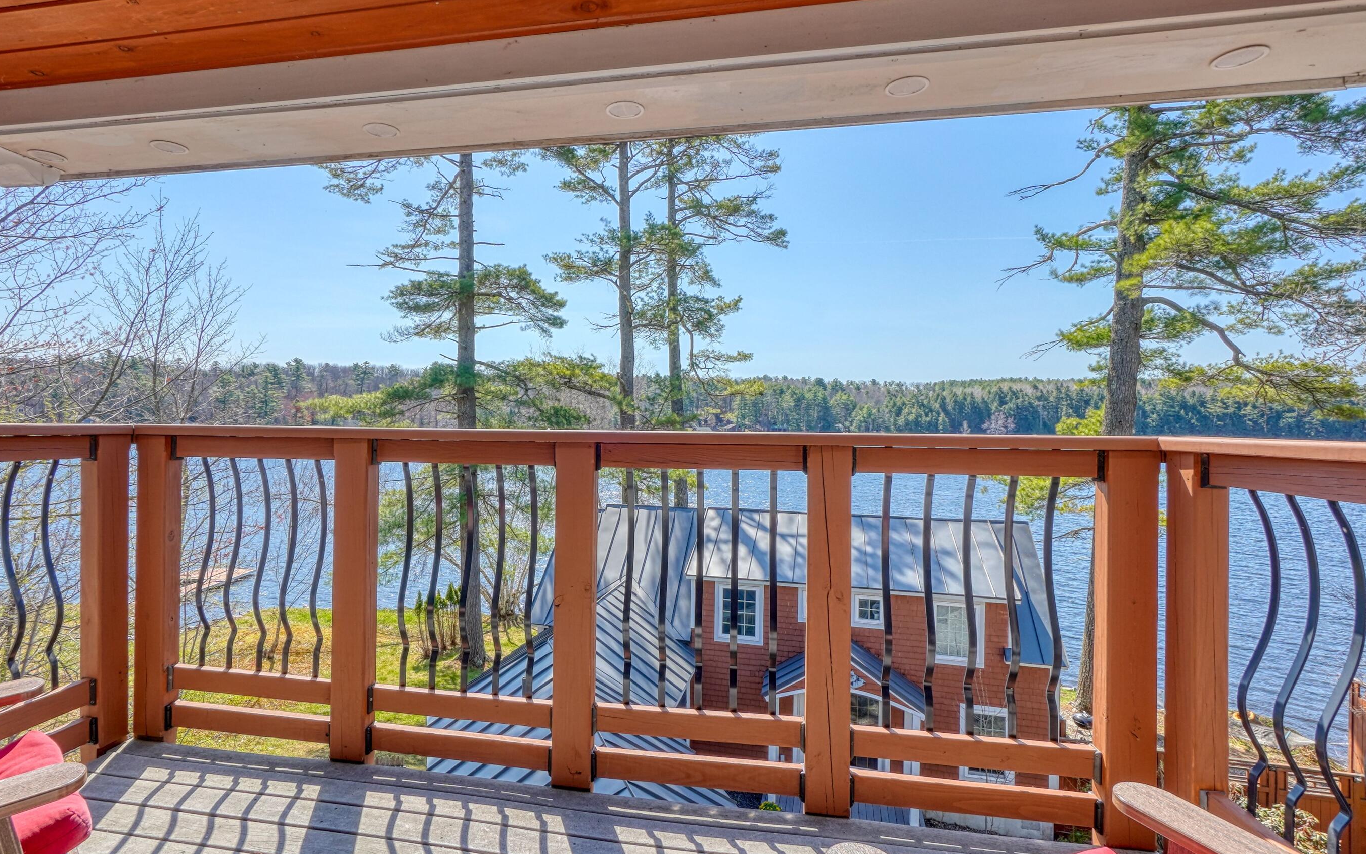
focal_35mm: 18
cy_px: 429
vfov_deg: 65.0
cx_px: 619
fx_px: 670
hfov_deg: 90.8
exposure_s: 1/60
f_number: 13
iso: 100
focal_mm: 11
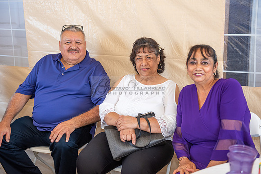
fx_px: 399
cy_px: 87
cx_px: 130
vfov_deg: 24.6
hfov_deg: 36.2
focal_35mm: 55
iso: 200
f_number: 4
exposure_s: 1/80
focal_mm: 55
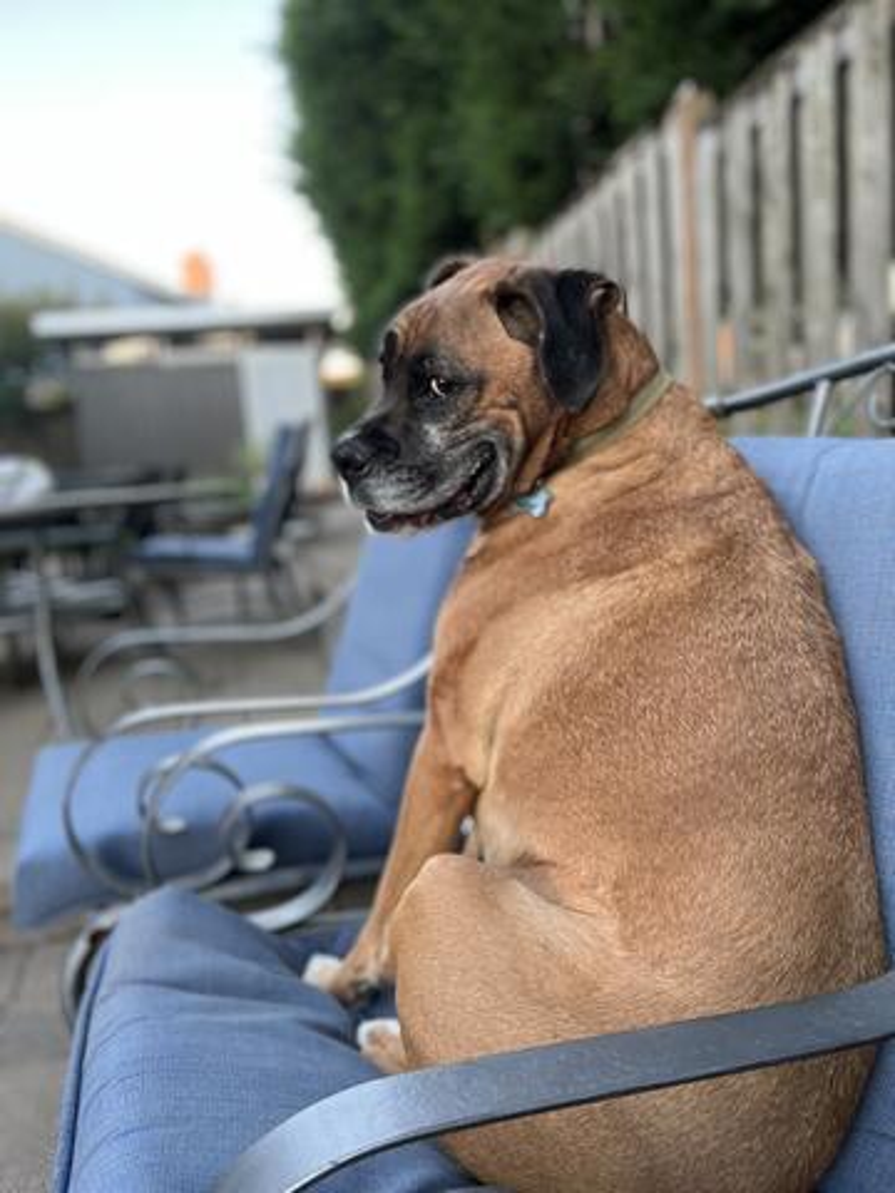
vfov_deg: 67.3
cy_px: 596
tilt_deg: -8.2
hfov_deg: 53.1
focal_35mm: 26
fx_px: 896
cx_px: 448
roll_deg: +4.4
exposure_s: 1/69
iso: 125
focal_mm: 5.7
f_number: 1.5
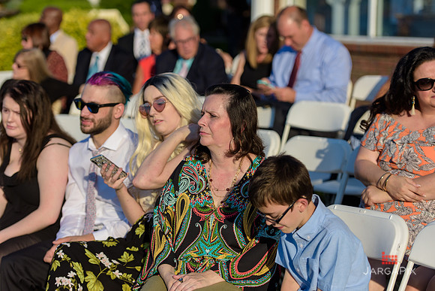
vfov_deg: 13.4
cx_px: 218
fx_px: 1233
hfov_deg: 20.0
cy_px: 146
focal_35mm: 102
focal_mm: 102
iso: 200
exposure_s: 1/3200
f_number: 3.2
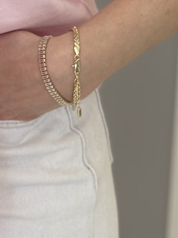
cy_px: -66
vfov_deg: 9.2
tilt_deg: -10.9
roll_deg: -2.7
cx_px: -76
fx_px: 1453
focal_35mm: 212
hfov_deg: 6.9
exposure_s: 1/121
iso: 50
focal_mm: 6.76
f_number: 1.78
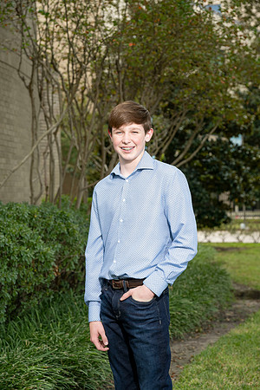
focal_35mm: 93
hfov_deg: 14.7
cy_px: 195
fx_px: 1007
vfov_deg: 21.9
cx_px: 130
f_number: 6.3
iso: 400
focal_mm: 93
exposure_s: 1/250
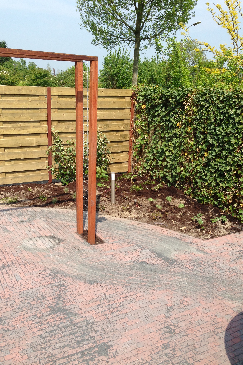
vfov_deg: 54.4
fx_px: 354
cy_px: 179
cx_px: 109
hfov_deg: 37.8
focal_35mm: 35
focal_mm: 4.12
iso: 50
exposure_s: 1/1232
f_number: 2.4
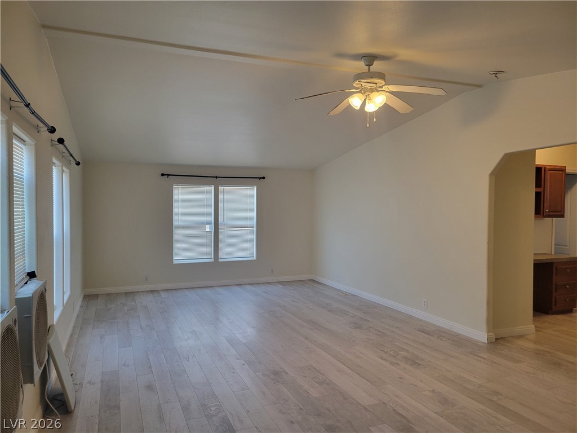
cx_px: 288
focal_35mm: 26
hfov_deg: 67.3
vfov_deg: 53.1
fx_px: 433
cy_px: 216
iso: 200
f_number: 1.8
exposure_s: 1/60
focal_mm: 5.4
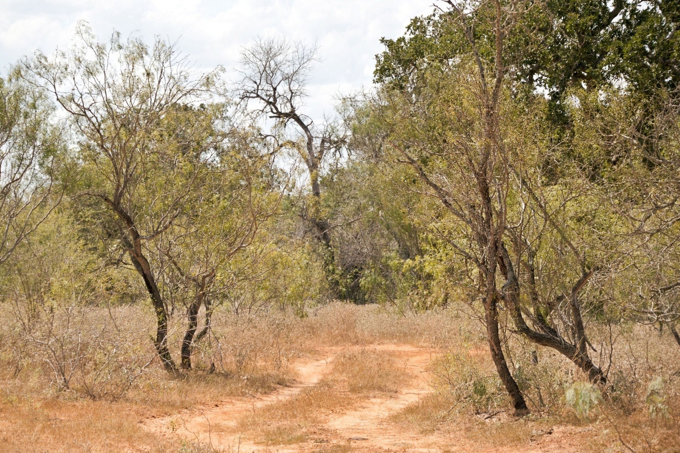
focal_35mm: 159
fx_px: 3003
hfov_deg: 12.9
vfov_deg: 8.6
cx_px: 340
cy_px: 226
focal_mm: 106.3
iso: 100
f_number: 6.3
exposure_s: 1/320
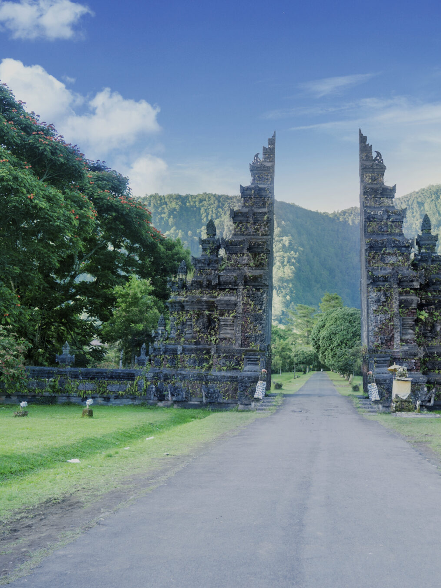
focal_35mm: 35
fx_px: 594
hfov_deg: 40.4
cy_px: 294
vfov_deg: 52.6
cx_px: 282
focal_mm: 24
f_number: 4.5
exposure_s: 1/25
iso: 100
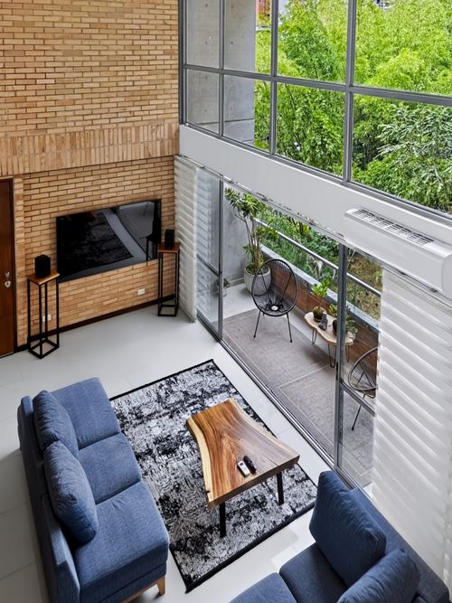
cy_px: 302
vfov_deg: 73.9
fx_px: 401
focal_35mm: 23
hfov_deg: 58.9
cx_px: 226
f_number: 1.6
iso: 50
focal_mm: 6.06
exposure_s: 1/120
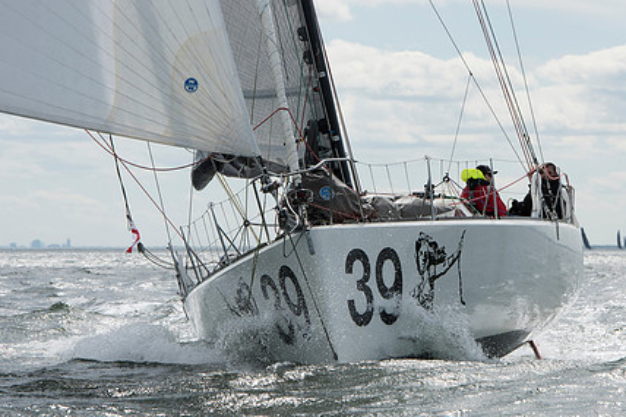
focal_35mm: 245
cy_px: 235
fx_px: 4258
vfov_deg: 5.6
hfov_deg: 8.4
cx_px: 377
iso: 320
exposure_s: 1/1000
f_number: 10
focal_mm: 170
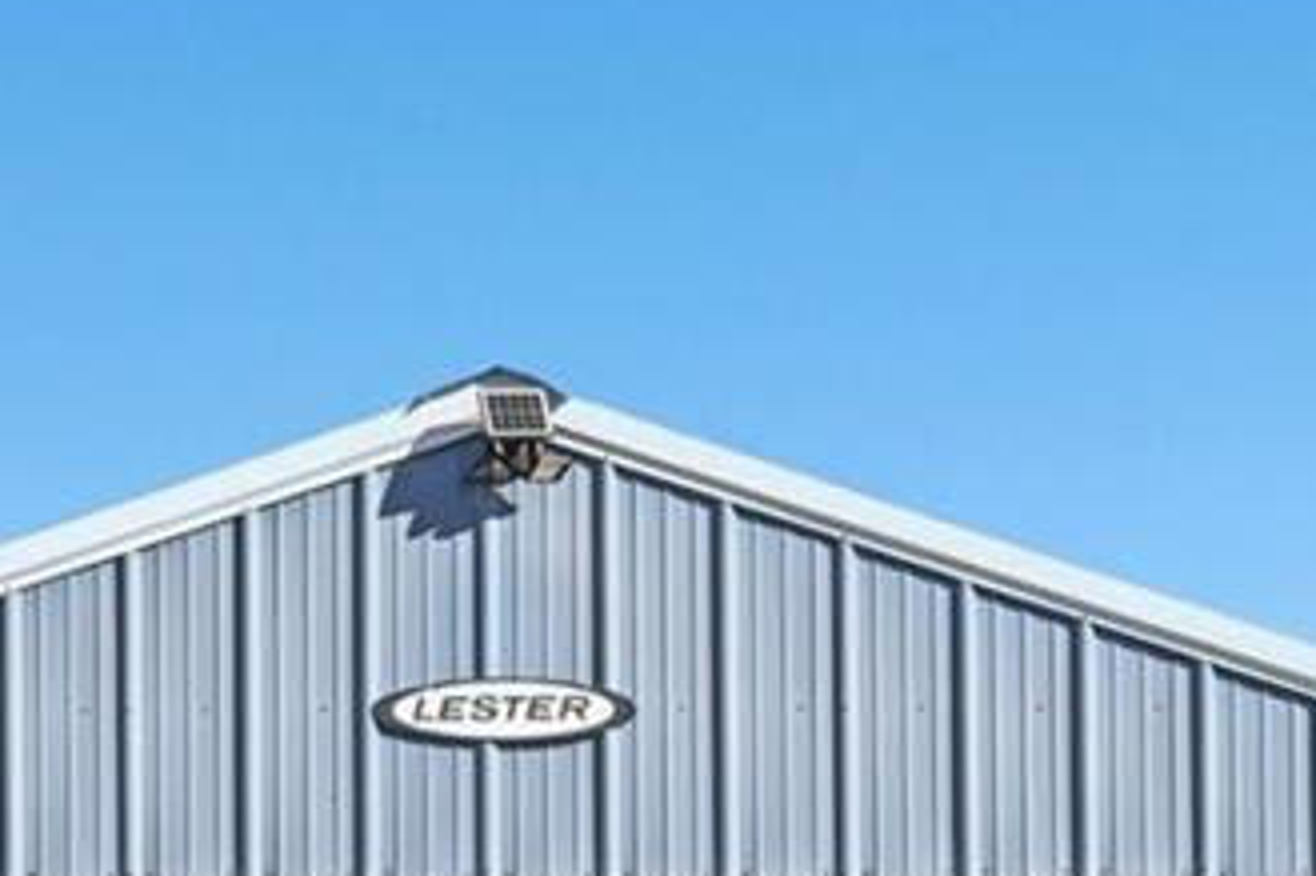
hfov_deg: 14.1
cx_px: 508
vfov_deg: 9.2
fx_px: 5334
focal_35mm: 146
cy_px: 1180
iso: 64
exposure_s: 1/125
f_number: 10
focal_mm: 30
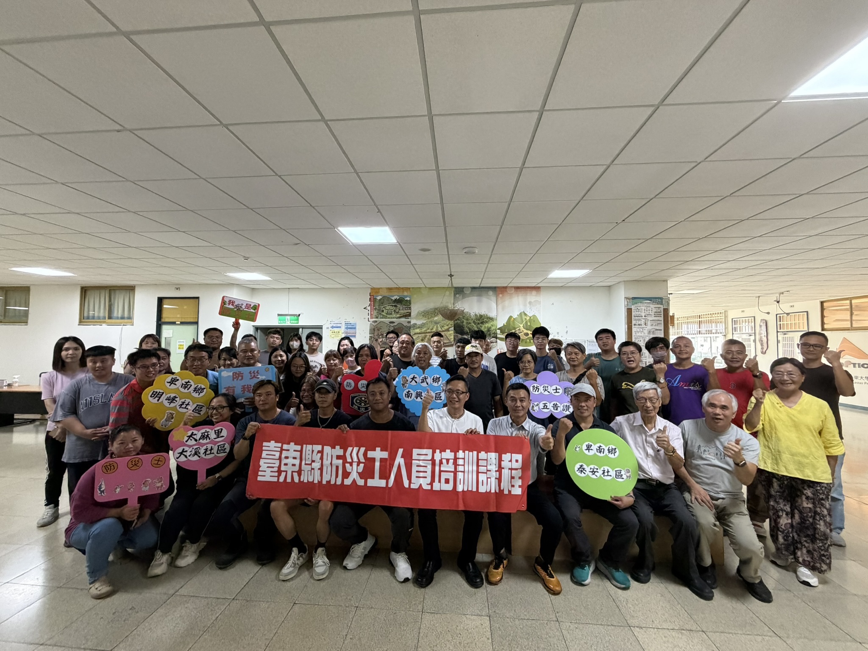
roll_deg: -0.1
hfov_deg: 102.1
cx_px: 434
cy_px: 326
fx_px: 351
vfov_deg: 85.7
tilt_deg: +2.9
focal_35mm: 14
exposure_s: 1/60
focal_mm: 2.22
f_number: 2.2
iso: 500
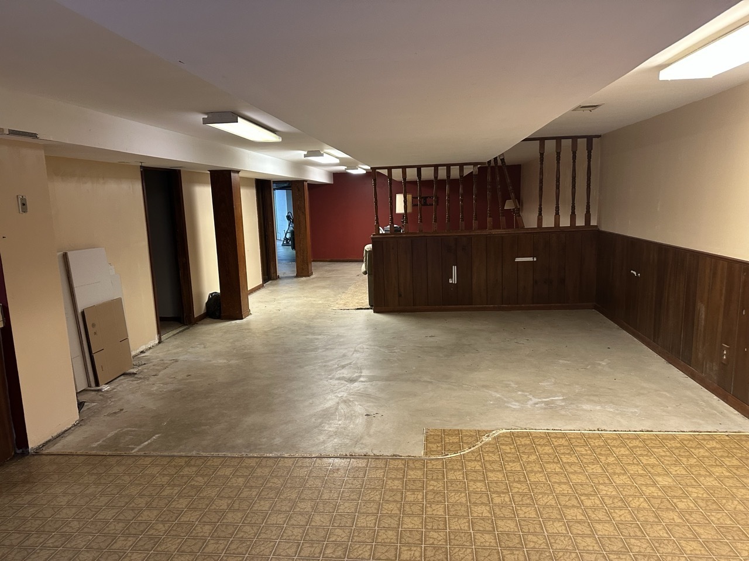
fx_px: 519
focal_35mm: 24
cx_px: 374
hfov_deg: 71.6
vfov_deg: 56.8
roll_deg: +1.4
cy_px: 280
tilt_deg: -8.6
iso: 400
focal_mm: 6.86
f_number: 1.78
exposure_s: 1/60
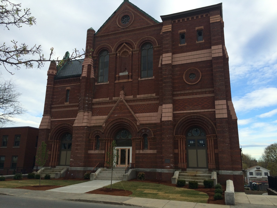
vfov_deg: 46.8
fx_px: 240
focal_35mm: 30
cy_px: 104
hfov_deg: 60.0
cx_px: 138
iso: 32
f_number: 2.2
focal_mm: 4.12
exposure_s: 1/820
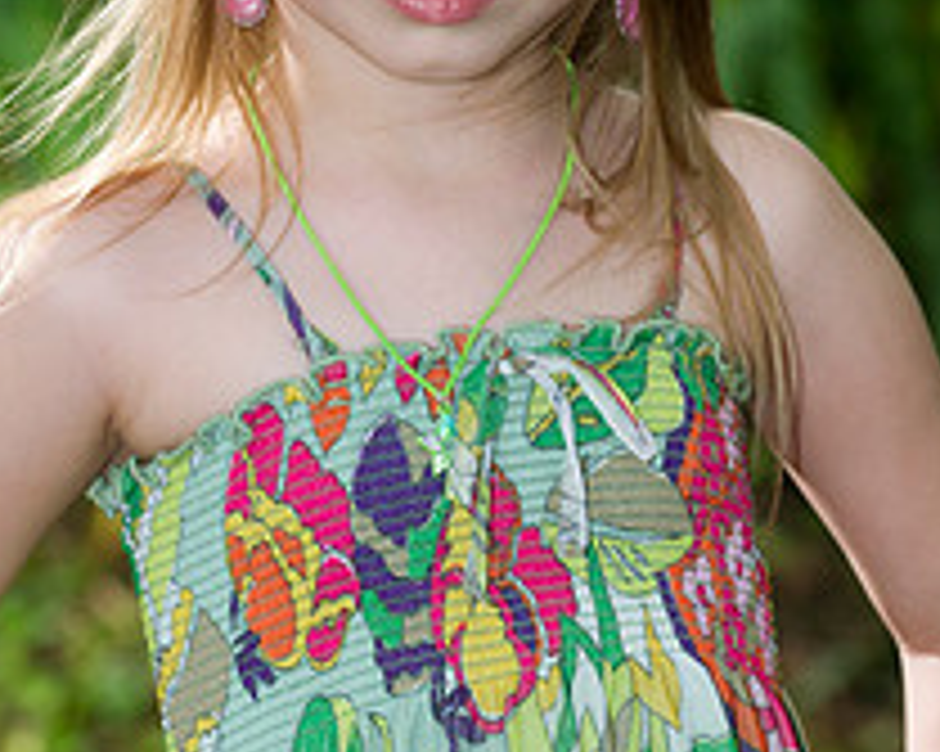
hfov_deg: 7.1
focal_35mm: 273
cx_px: 412
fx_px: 7591
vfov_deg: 5.7
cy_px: 167
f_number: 5
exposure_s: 1/125
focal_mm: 135
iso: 200
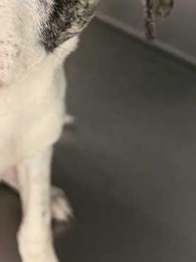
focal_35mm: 68
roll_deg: -0.8
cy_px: 25
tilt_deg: -24.1
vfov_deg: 27.5
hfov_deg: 20.5
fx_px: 513
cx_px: -26
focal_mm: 6.76
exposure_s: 1/40
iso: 640
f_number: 1.78
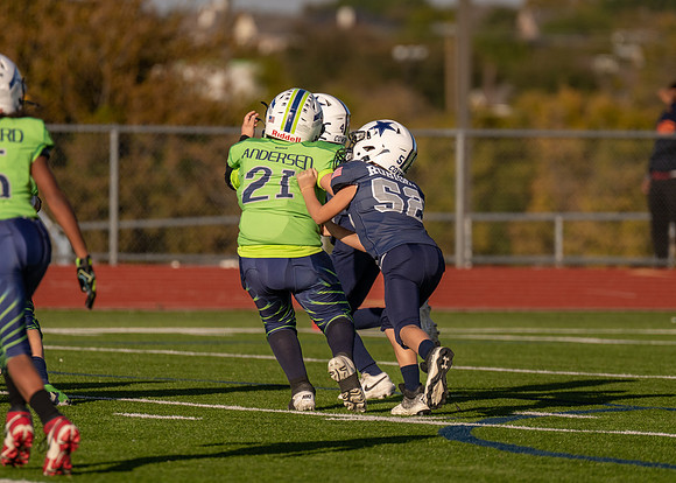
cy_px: 226
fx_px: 9074
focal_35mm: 473
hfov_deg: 4.3
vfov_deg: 3.0
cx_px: 345
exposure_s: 1/3200
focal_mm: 280
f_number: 4
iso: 160
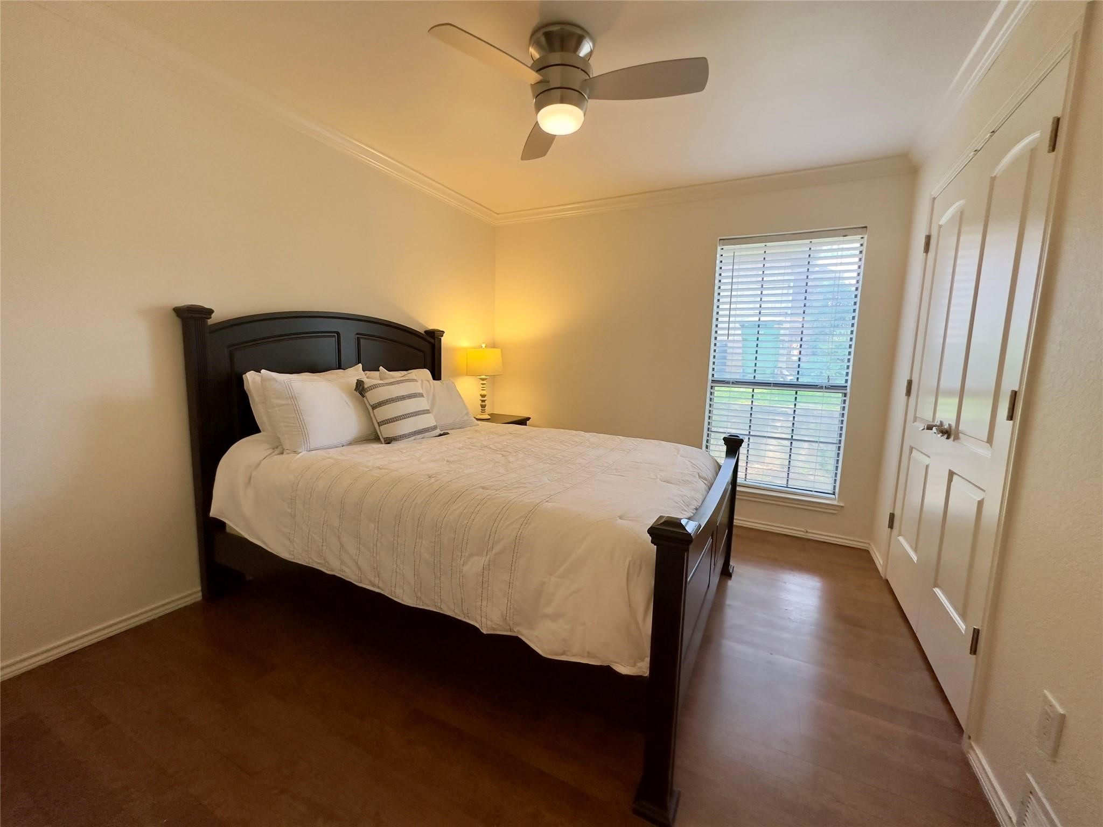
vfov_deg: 85.7
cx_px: 552
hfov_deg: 102.1
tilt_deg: -8.4
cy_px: 414
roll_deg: -1.4
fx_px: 446
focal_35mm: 14
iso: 250
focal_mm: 2.22
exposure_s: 1/120
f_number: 2.2
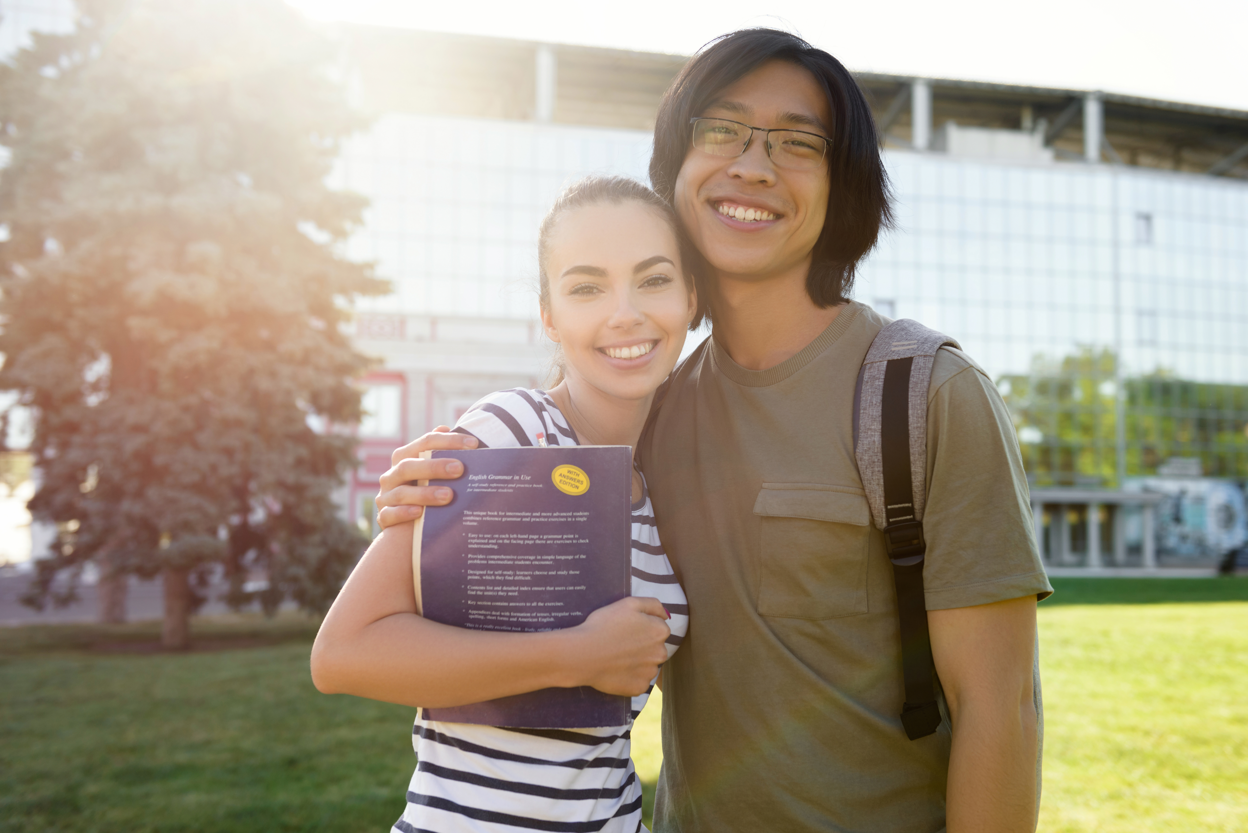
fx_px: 1387
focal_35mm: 40
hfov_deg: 48.4
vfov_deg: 33.4
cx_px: 624
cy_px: 416
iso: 200
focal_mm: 40
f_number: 3.5
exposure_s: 1/320
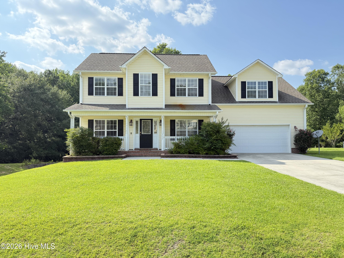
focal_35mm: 24
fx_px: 239
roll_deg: +0.0
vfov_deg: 56.8
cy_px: 129
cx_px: 172
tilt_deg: +3.2
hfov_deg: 71.6
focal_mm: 6.76
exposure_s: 1/2110
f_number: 1.78
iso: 100
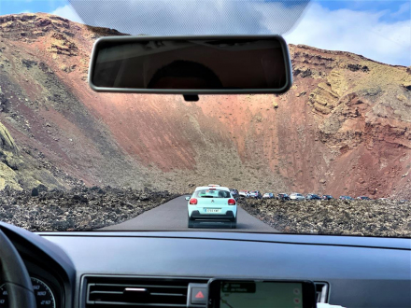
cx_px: 206
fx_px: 617
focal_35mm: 52
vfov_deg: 28.0
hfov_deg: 36.8
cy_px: 154
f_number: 2.4
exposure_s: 1/188
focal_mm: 6
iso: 16
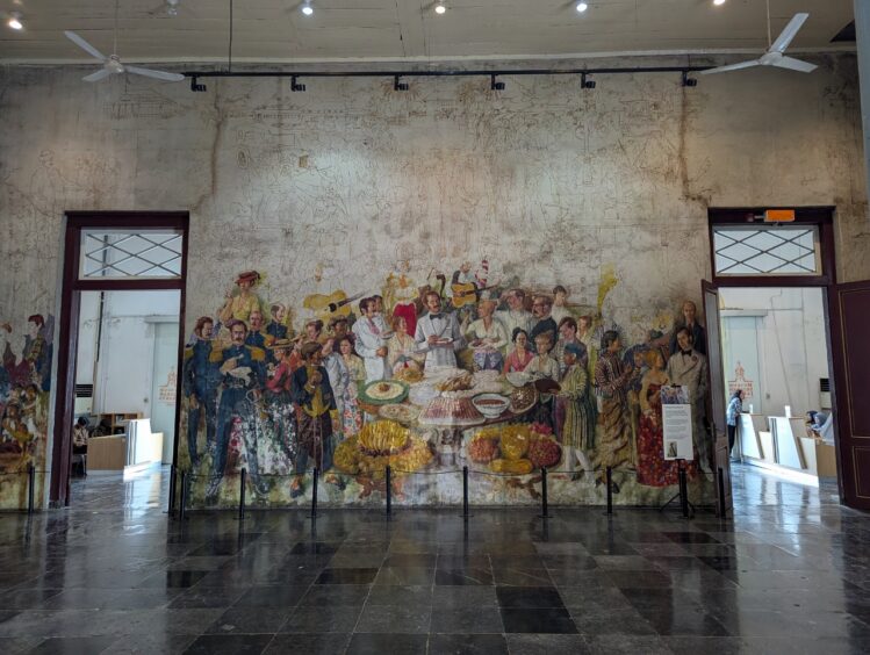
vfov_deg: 56.9
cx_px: 435
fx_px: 604
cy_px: 328
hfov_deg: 71.5
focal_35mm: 24
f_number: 1.85
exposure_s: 1/44
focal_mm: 6.81
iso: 127
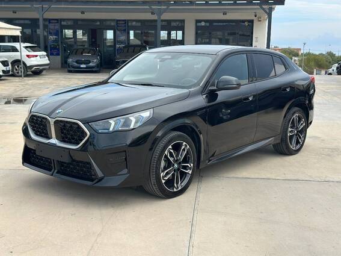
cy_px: 128
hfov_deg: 39.7
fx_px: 473
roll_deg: -0.9
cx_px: 170
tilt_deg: -8.5
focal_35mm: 48
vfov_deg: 30.3
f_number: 1.78
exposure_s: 1/2809
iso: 80
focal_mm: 6.86
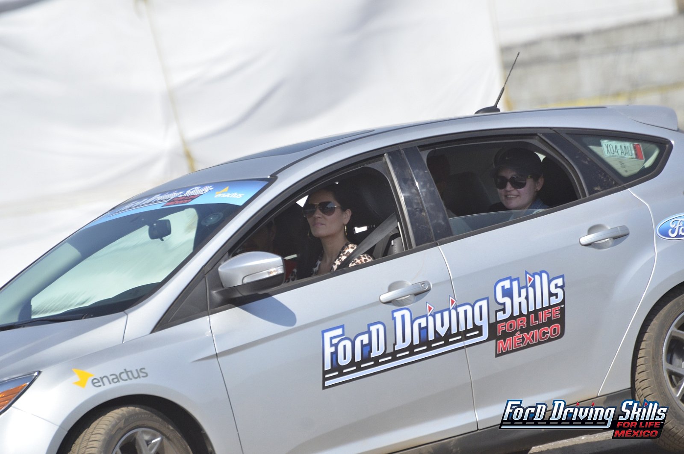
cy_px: 227
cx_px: 342
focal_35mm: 450
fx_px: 8535
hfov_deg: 4.6
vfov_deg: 3.0
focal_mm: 300
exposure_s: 1/3200
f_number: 5.6
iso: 640
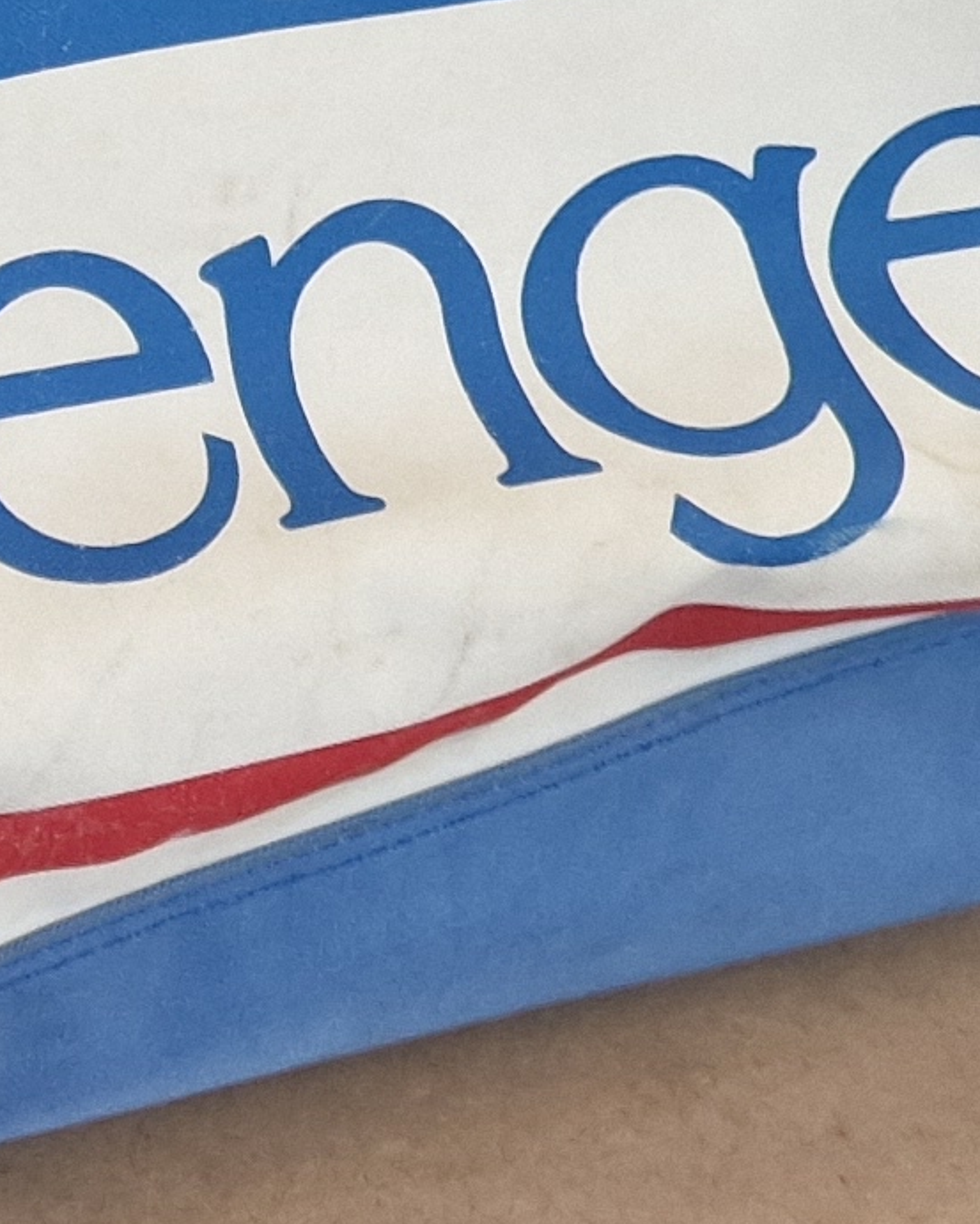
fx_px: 4712
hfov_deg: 11.1
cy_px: 12
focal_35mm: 130
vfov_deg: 14.6
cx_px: -750
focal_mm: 6.4
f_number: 1.8
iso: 50
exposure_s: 1/100
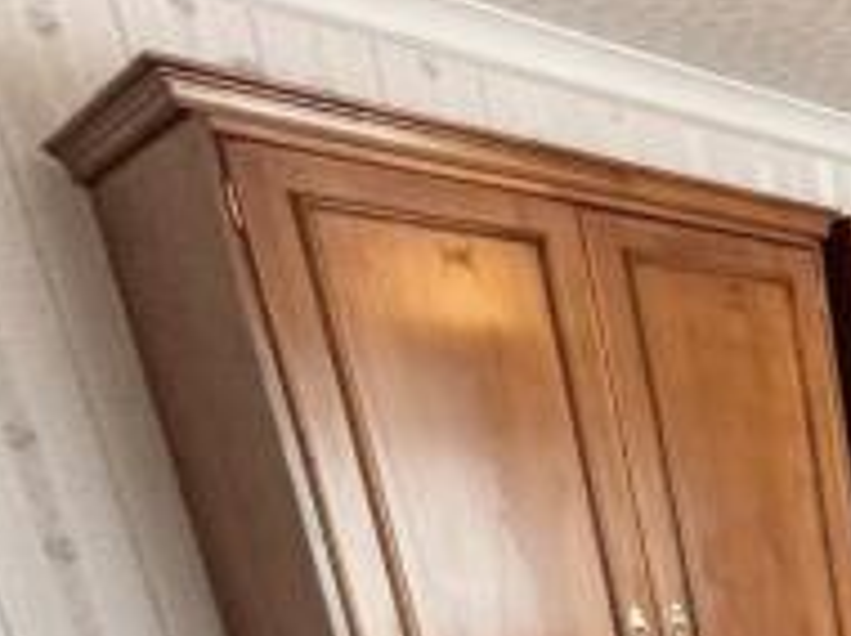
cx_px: 1270
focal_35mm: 43
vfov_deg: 28.5
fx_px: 1056
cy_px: 791
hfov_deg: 28.6
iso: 250
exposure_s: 1/50
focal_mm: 2.22
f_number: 2.2
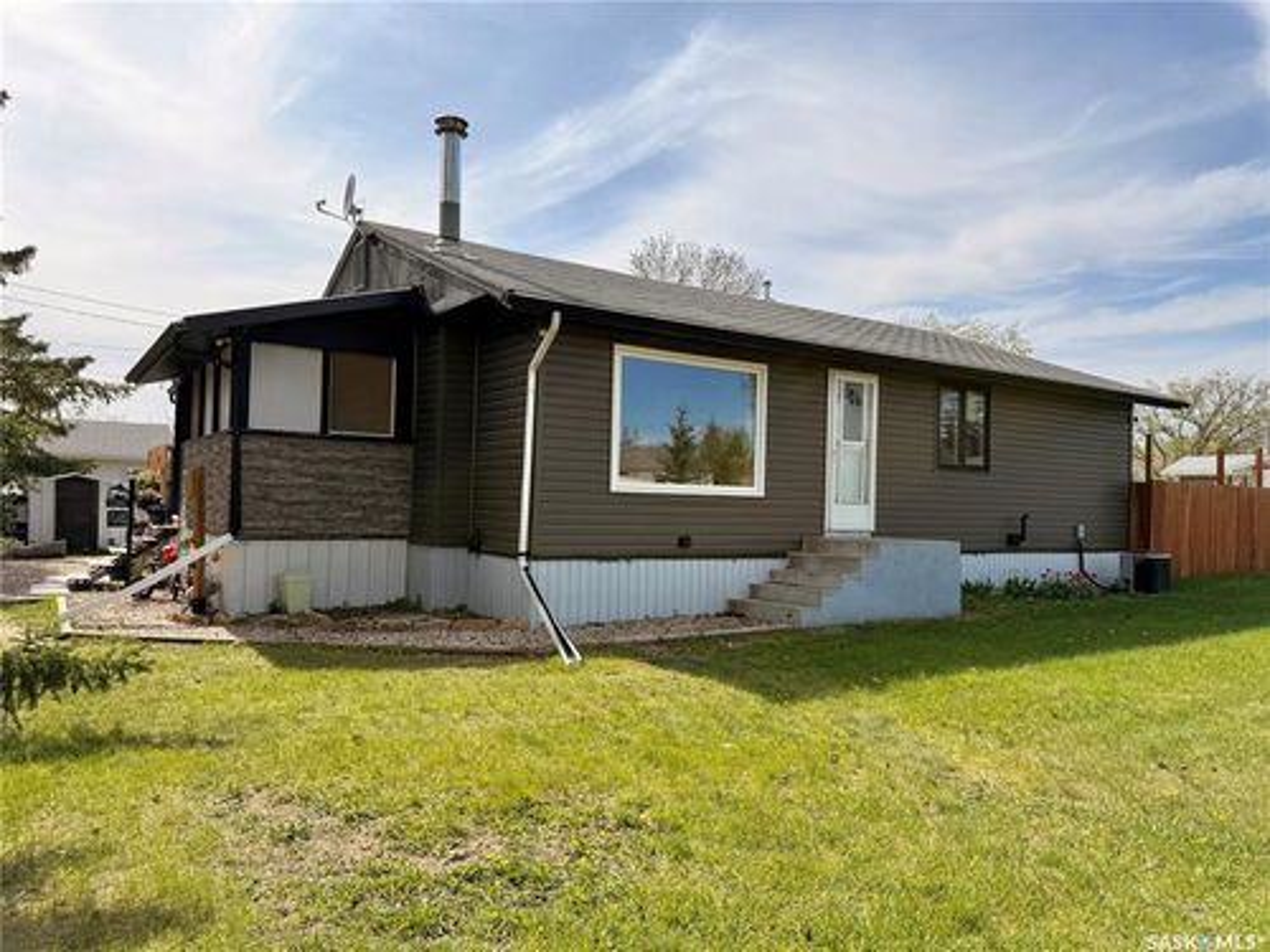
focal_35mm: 24
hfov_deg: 71.6
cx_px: 635
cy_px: 476
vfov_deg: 56.8
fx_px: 881
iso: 80
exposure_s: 1/6711
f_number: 1.78
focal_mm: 6.76
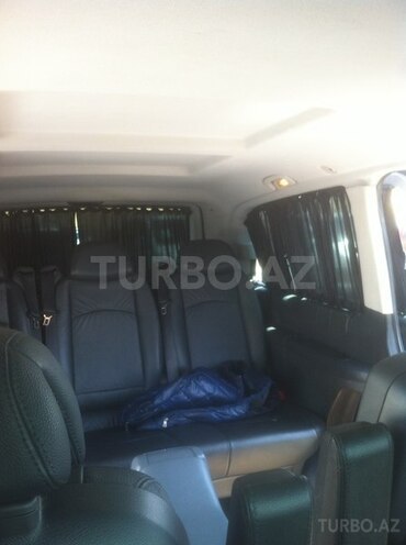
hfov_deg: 40.6
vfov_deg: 52.7
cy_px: 272
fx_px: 549
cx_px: 203
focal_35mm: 35
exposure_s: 1/40
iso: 80
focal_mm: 3.85
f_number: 2.8
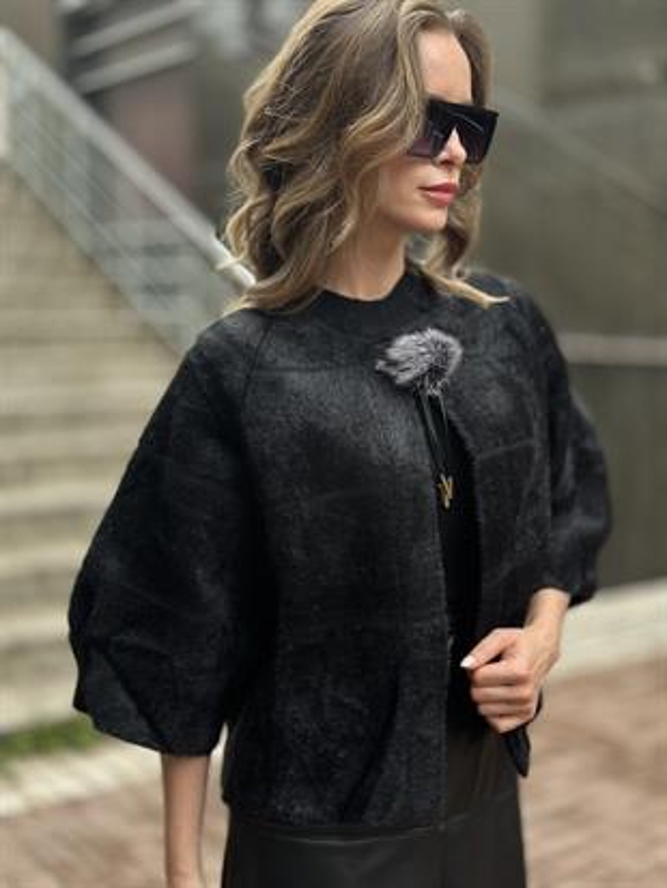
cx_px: 334
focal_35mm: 48
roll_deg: -0.2
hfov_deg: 30.3
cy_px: 444
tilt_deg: -8.2
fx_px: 1233
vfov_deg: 39.6
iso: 125
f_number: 1.78
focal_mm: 6.86
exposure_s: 1/172
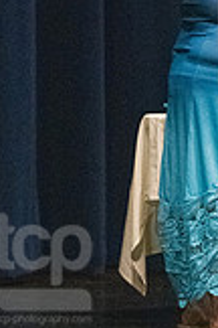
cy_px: 49
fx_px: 4160
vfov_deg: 4.5
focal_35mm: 458
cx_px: 265
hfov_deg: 3.0
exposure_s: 1/400
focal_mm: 110
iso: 10000
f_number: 3.2
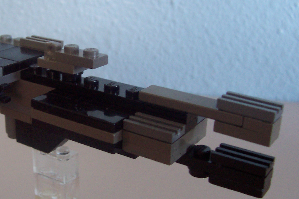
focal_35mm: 58
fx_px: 482
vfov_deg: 23.4
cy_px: 95
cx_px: 79
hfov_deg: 33.8
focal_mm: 5.6
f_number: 2.8
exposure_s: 1/8
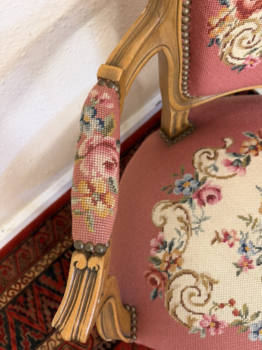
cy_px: 175
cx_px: 131
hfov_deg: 56.8
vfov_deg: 71.6
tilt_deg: -75.2
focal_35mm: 24
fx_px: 242
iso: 250
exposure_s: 1/50
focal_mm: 6.76
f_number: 1.78
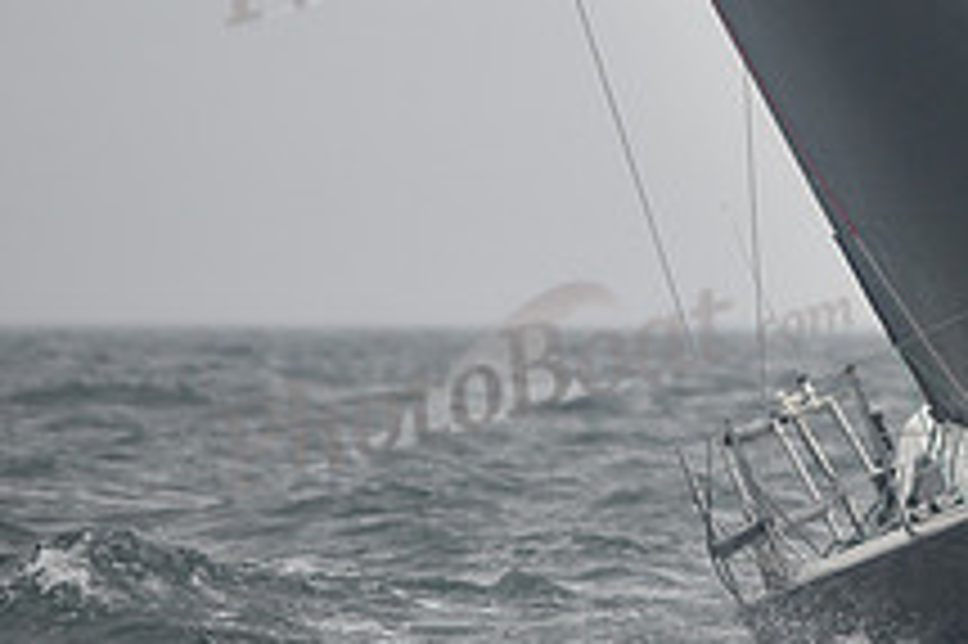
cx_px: 1090
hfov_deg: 3.8
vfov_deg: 2.5
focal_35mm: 540
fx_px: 14508
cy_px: 79
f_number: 3.5
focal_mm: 200
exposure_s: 1/640
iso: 400
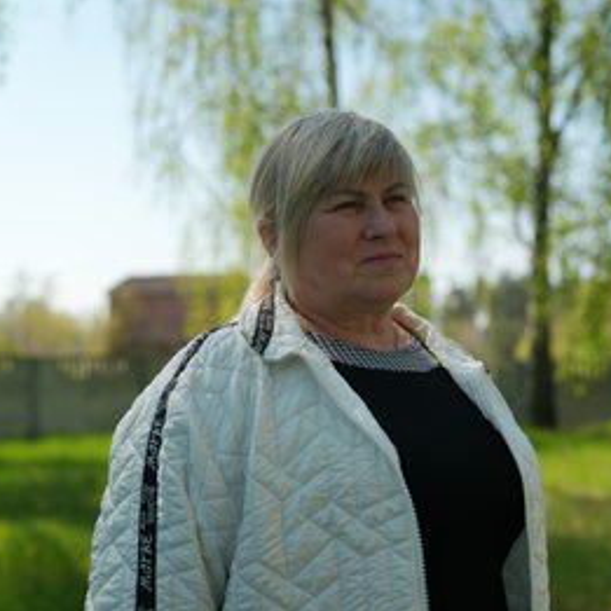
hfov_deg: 28.3
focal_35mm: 60
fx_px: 1198
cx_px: 431
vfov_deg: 28.6
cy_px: 308
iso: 100
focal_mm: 46
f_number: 2.8
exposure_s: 1/50
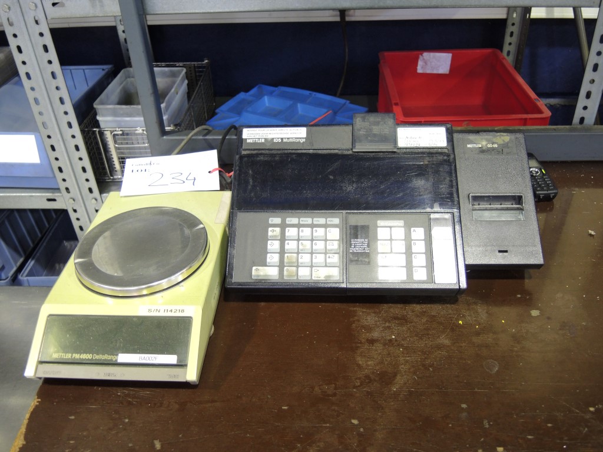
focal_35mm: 30
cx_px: 302
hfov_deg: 60.0
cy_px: 226
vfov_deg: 46.8
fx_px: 523
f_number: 2
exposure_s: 1/20
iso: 400
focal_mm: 6.5
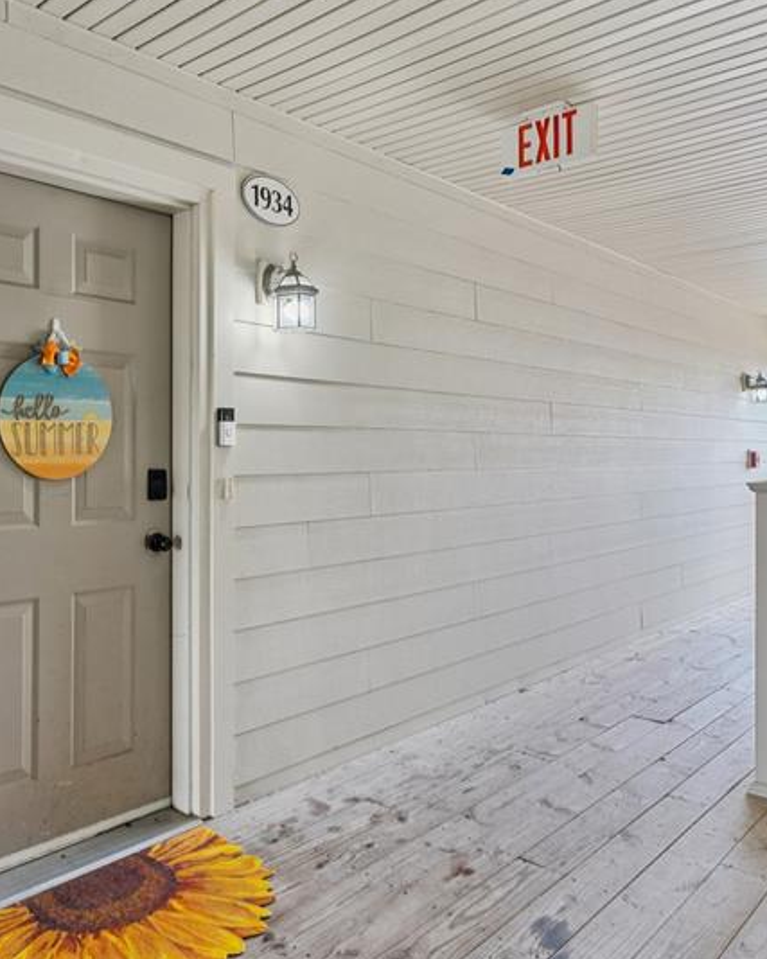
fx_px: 807
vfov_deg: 61.4
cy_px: 458
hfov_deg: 49.5
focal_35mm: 28
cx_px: 226
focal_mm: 15.8
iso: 320
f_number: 13
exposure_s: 1/2.5
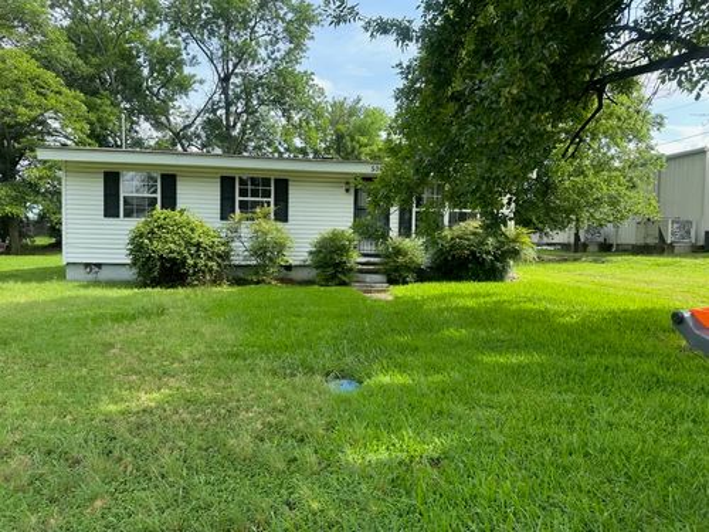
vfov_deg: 56.8
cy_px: 266
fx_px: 492
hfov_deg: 71.6
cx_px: 354
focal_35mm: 24
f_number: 1.78
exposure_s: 1/1050
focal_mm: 6.86
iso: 80
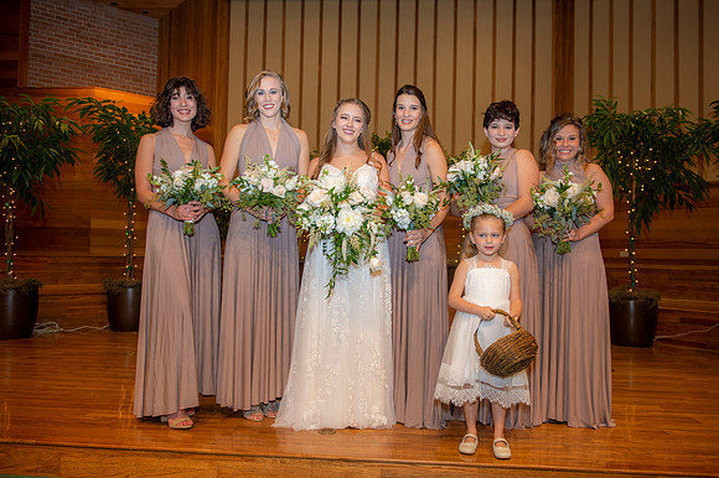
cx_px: 360
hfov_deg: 60.3
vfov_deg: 42.3
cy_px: 239
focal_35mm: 31
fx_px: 619
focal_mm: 31
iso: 640
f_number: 4
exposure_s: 1/160
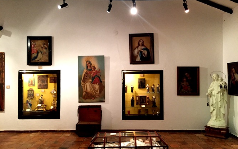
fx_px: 201
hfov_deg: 61.2
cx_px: 119
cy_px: 75
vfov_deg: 40.6
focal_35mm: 31
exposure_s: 1/15
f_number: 2.2
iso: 250
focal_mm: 4.15
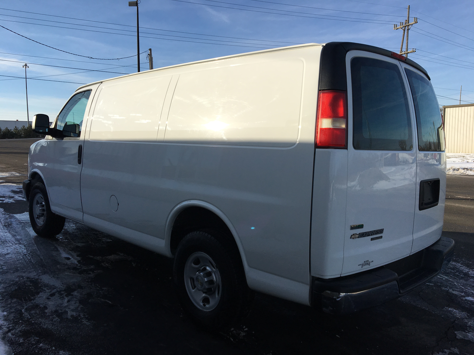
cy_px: 178
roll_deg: +0.0
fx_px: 397
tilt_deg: -6.8
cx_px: 237
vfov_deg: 48.2
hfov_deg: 61.7
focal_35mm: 29
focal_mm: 4.15
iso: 25
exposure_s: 1/2747
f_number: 2.2
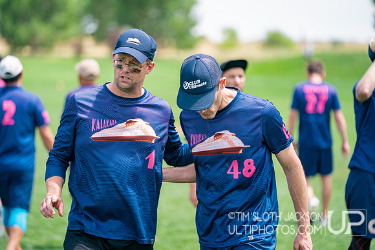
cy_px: 125
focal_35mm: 165
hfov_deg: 12.4
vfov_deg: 8.3
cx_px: 188
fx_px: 1719
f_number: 2.8
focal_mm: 165
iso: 500
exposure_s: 1/5000
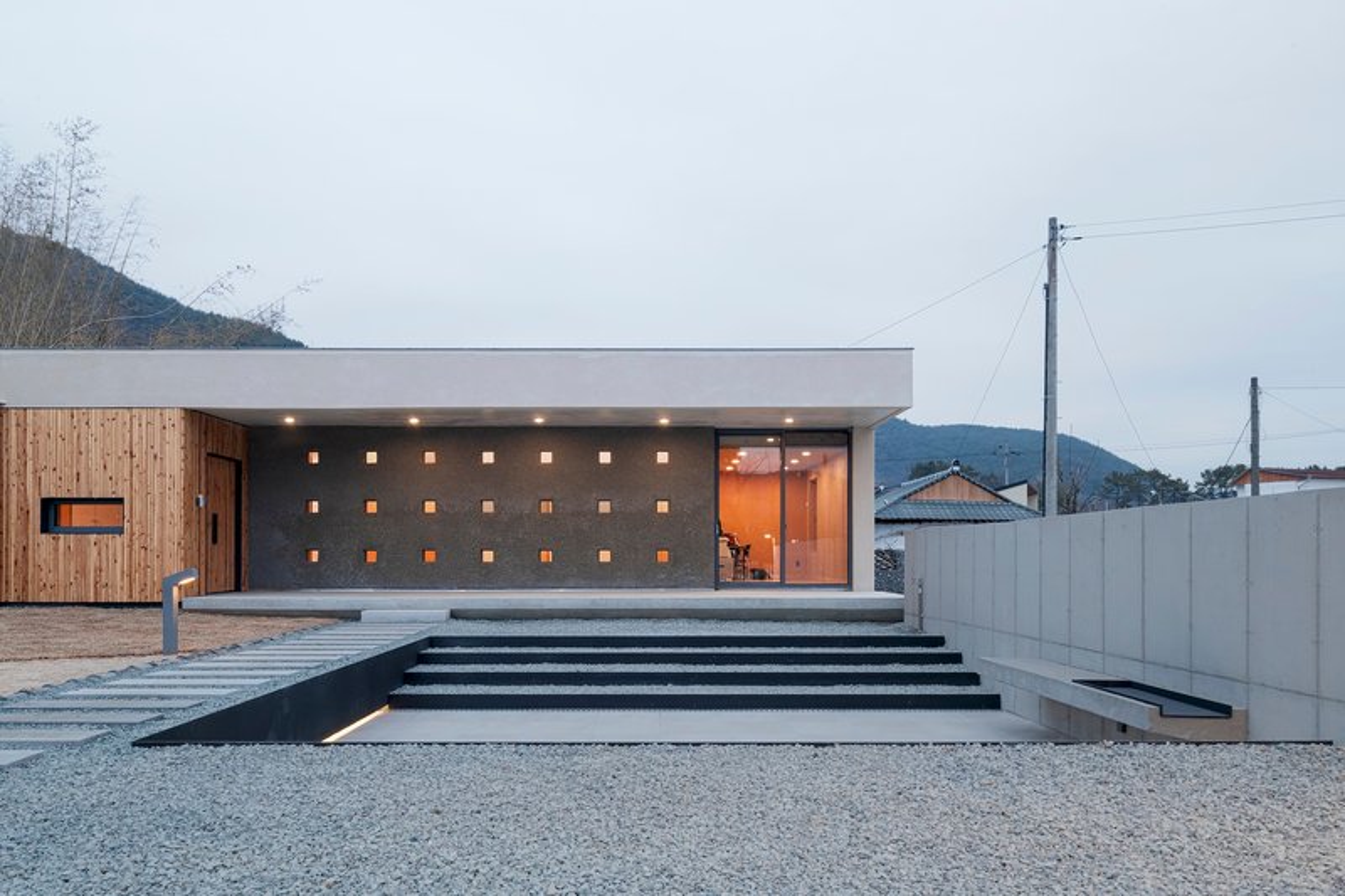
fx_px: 896
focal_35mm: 24
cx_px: 672
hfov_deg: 73.8
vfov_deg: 53.1
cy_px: 448
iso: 250
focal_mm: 24
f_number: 16
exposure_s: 1.3
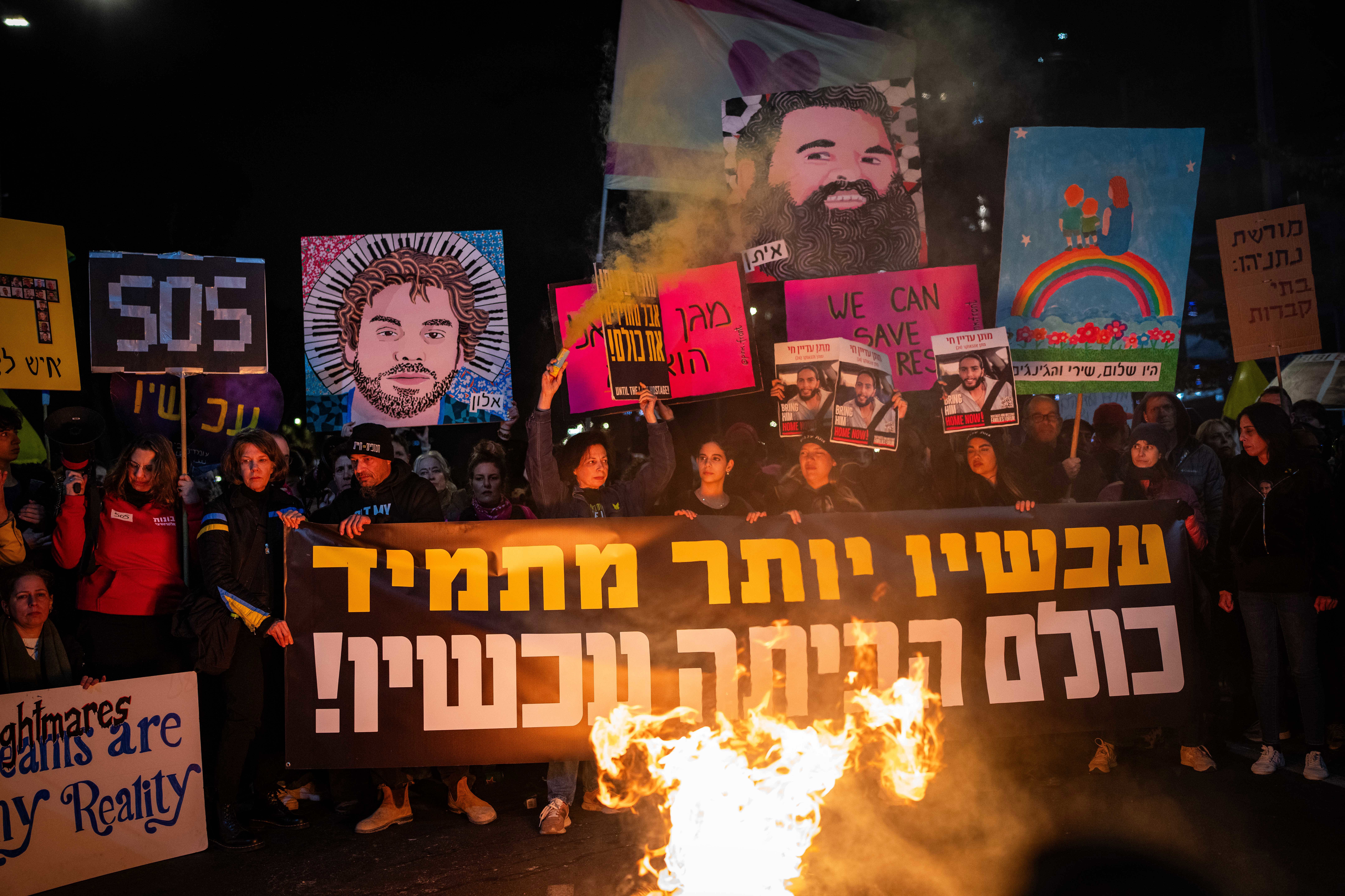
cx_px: 672
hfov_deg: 54.4
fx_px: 1308
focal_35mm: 35
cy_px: 448
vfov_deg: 37.9
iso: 1600
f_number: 1.6
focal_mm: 35
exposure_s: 1/640
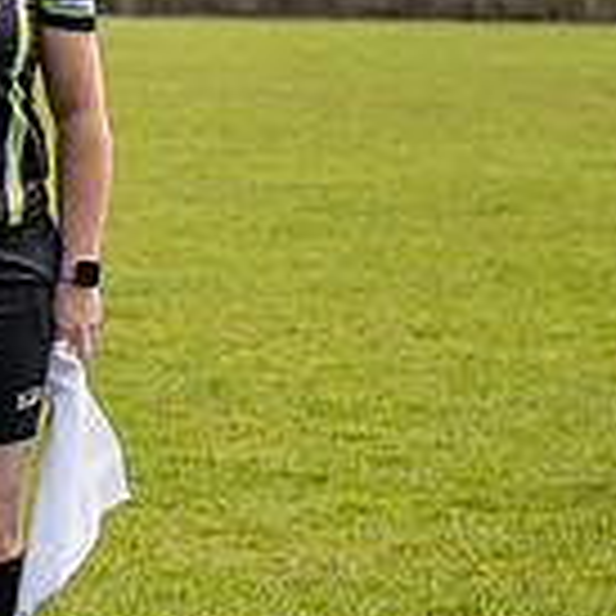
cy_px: 115
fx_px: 4409
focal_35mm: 219
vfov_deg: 8.0
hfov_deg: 7.7
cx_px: -526
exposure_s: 1/800
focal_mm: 61
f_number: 4
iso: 100
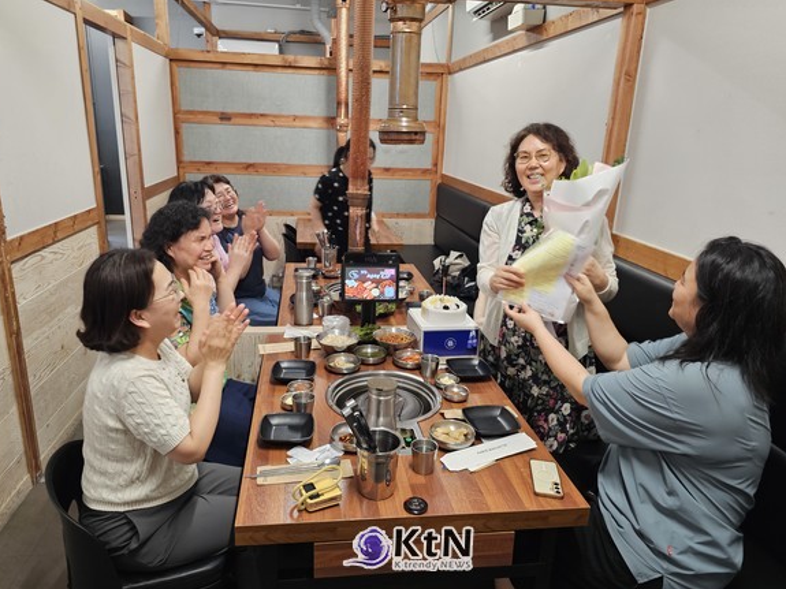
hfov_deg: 71.6
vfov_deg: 56.8
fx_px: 545
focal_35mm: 24
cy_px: 284
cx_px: 388
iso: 640
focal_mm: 6.3
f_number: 1.7
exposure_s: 1/60
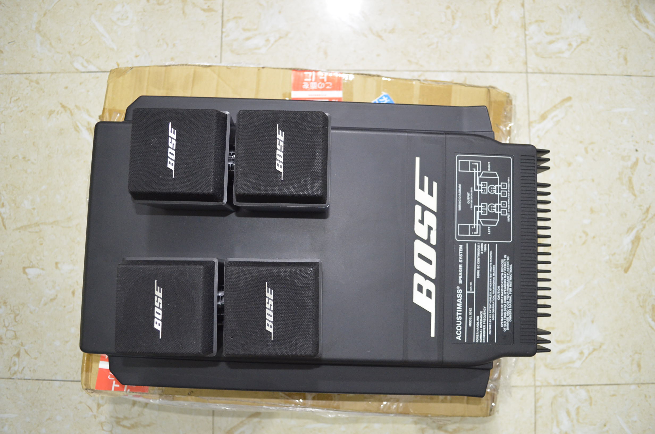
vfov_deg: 47.7
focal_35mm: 27
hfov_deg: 67.5
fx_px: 490
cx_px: 328
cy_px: 217
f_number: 3.5
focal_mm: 18
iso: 2000
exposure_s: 1/60
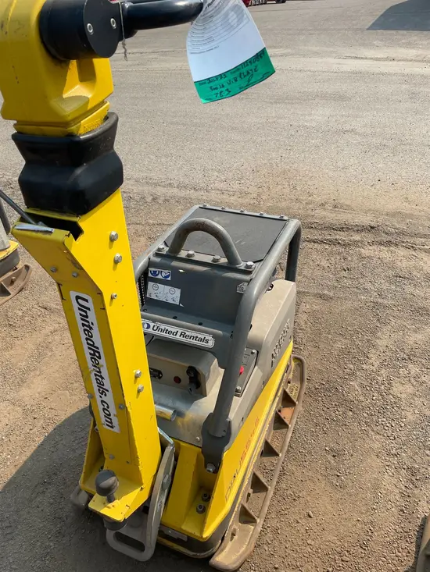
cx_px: 215
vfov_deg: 67.3
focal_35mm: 26
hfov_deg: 53.1
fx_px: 431
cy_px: 286
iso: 32
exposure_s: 1/2959
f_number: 1.6
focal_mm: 4.2
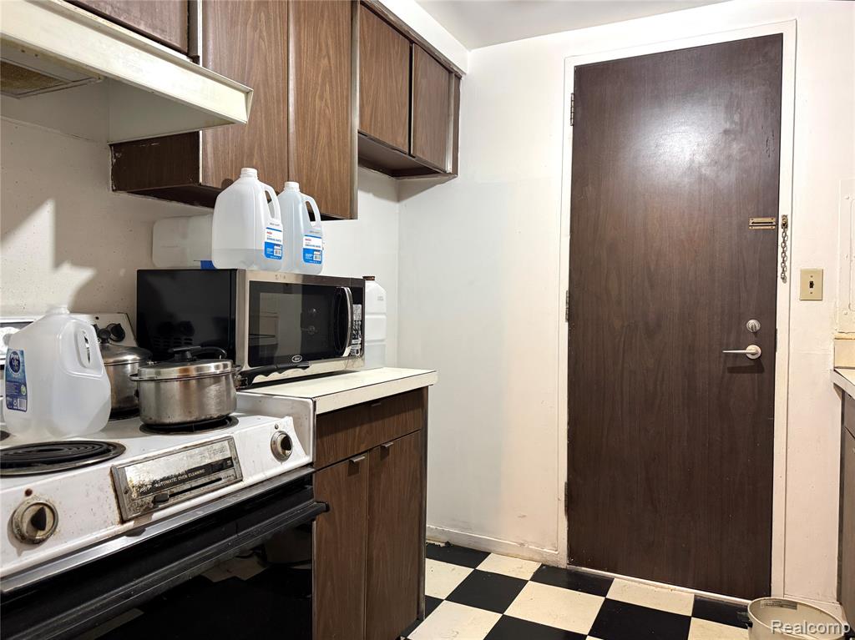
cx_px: 428
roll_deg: +1.1
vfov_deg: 56.8
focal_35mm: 24
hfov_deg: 71.6
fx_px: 593
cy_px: 320
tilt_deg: -1.7
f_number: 1.78
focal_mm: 6.76
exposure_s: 1/60
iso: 400
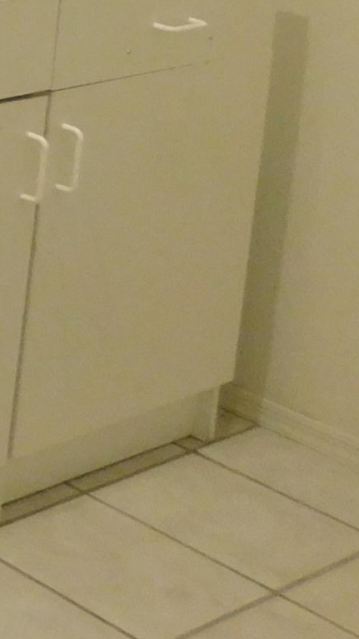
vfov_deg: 19.9
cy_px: -204
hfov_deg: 9.4
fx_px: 1660
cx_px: -752
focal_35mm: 98
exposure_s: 1/30
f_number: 3
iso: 400
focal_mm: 4
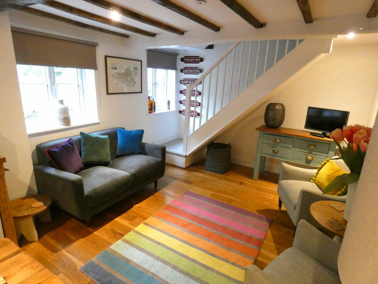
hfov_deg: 81.8
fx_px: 218
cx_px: 189
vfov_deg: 66.0
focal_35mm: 20
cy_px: 142
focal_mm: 3.6
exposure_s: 1/60
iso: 1000
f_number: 2.8
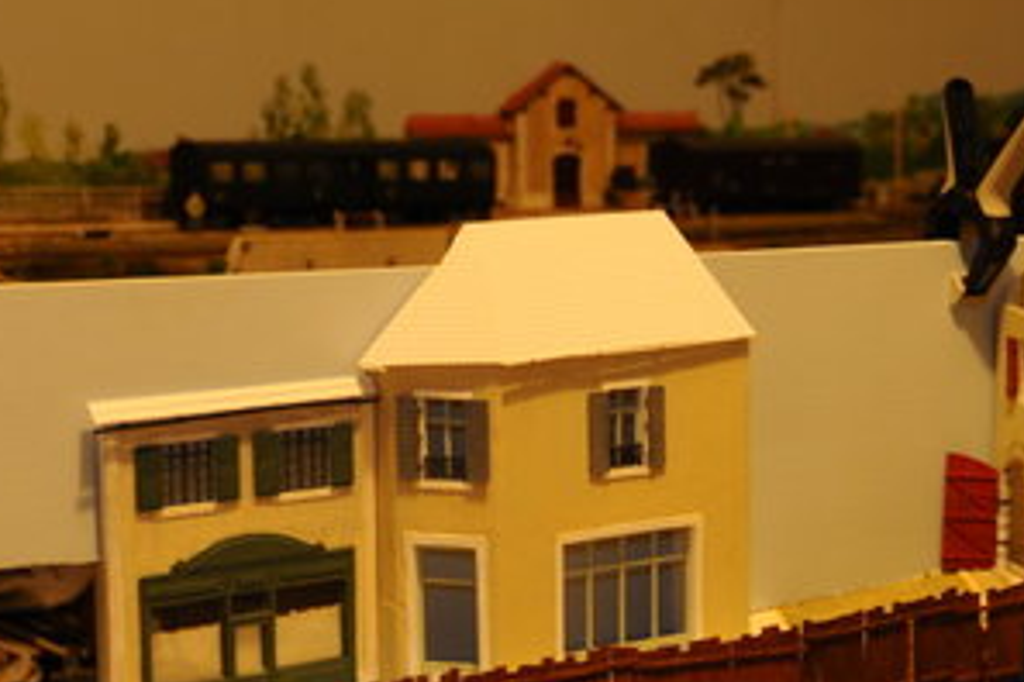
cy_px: 555
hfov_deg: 19.0
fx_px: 3015
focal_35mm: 106
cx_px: 879
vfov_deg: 12.9
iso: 800
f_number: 4.5
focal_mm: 45
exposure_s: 1/25
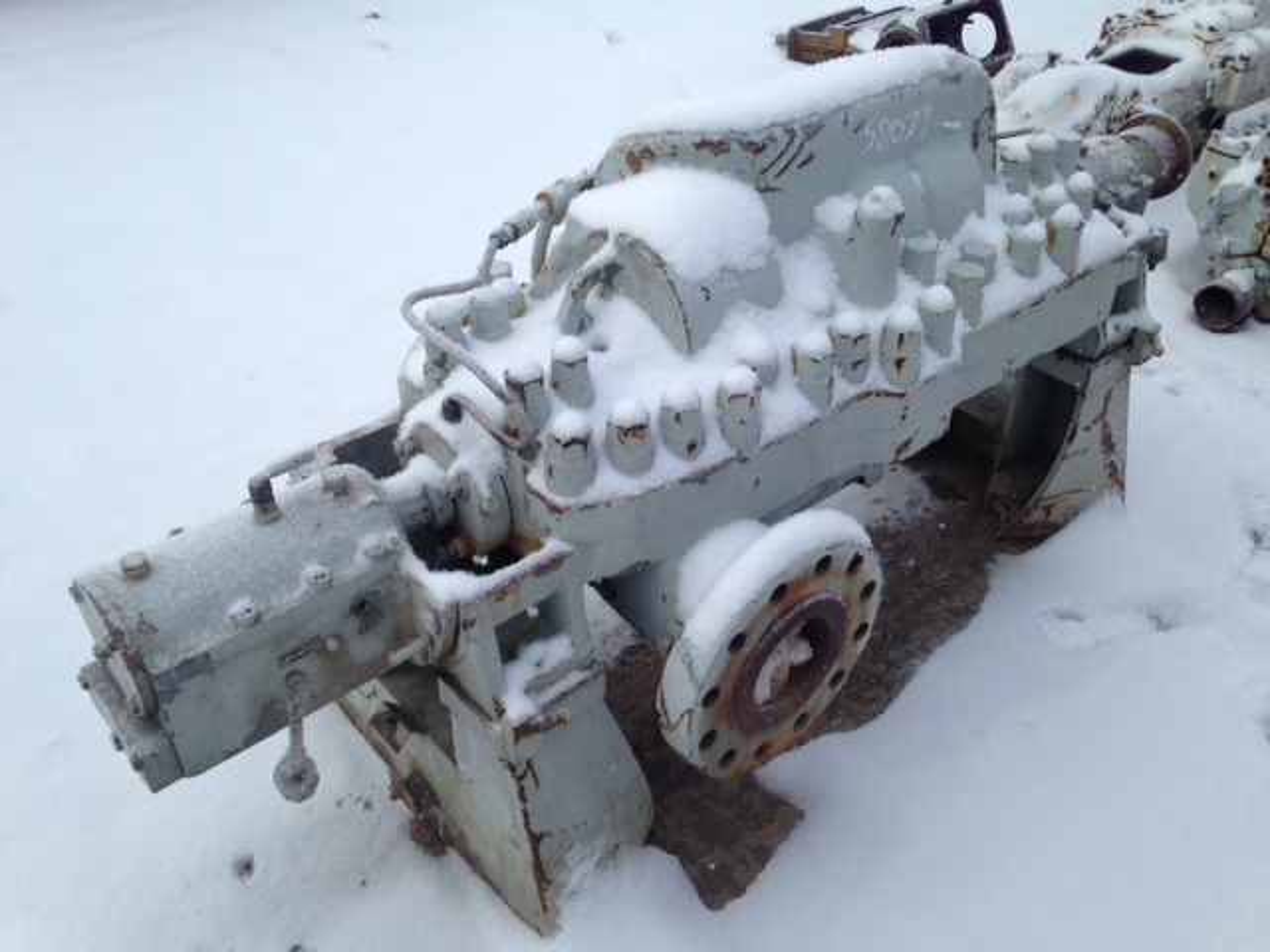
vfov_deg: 42.9
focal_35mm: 33
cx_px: 635
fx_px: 1211
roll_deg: -1.5
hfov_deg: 55.4
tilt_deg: -38.9
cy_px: 476
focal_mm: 4.12
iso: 50
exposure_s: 1/723
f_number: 2.4
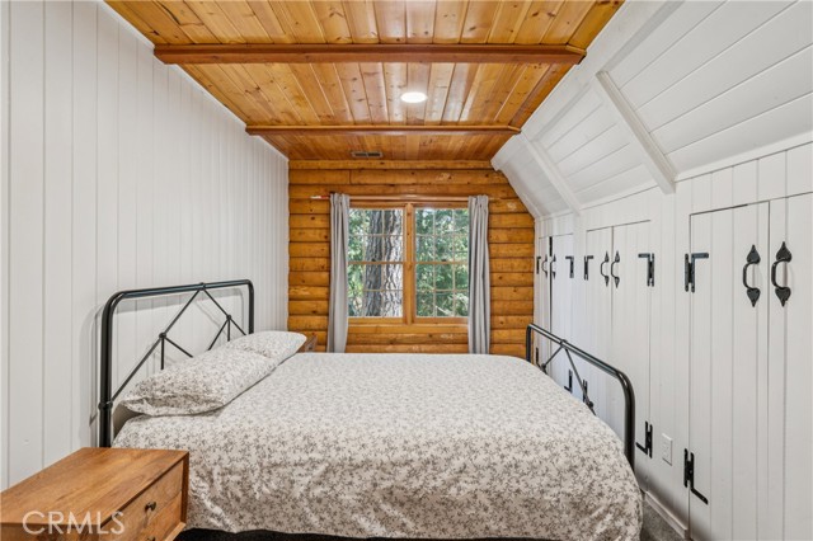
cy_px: 270
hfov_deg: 86.3
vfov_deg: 64.0
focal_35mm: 19
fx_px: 433
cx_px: 406
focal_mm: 19.2
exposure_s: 1/1.25
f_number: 13
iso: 100
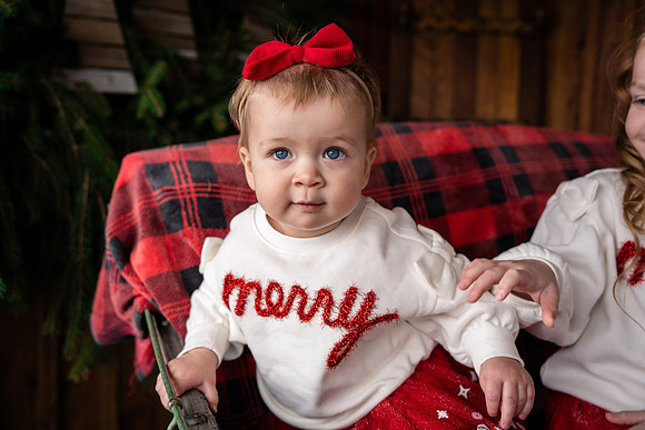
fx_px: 627
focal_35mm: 35
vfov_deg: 37.9
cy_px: 215
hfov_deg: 54.4
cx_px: 322
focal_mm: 35
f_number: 3.2
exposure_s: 1/250
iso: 320
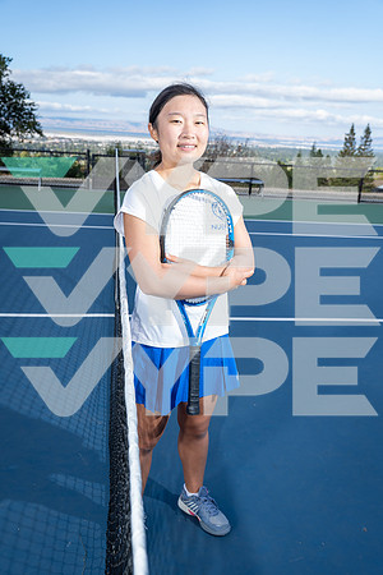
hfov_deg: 38.9
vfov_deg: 55.8
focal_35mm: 34
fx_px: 543
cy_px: 288
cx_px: 192
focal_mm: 34
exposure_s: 1/250
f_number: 5.6
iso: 100
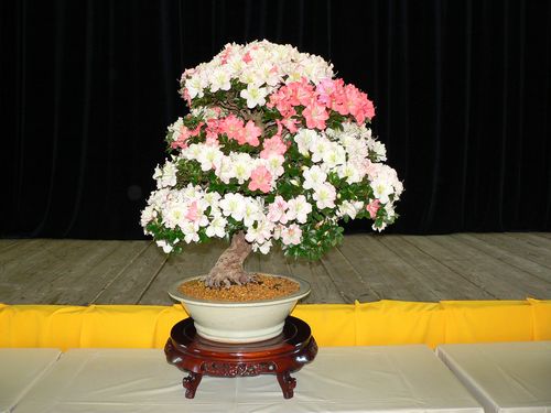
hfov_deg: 52.6
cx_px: 276
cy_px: 206
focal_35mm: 35
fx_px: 557
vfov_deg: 40.7
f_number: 2.8
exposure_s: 1/60
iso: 200
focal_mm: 6
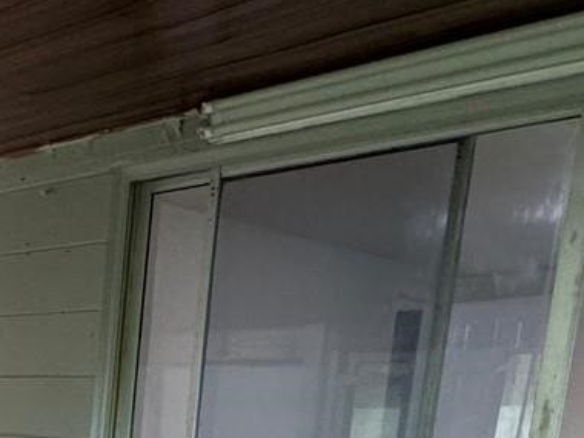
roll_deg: -2.4
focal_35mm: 59
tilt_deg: -11.9
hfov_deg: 27.4
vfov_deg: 21.9
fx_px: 995
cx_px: -174
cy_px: 596
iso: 320
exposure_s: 1/60
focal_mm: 2.22
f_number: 2.2
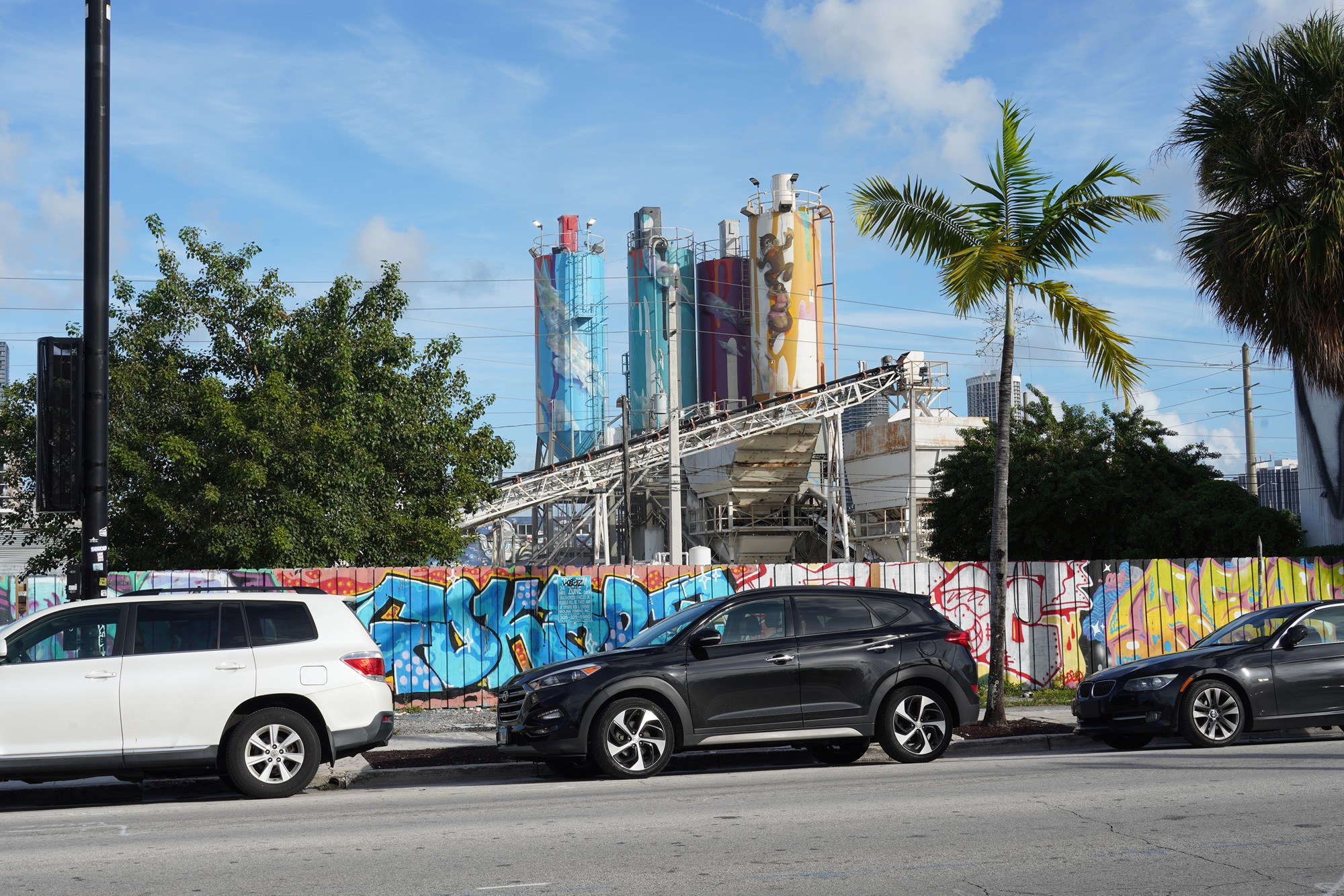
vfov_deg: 30.5
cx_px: 672
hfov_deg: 44.5
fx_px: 1643
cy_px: 448
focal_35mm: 44
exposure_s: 1/100
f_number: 14
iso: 100
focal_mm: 44
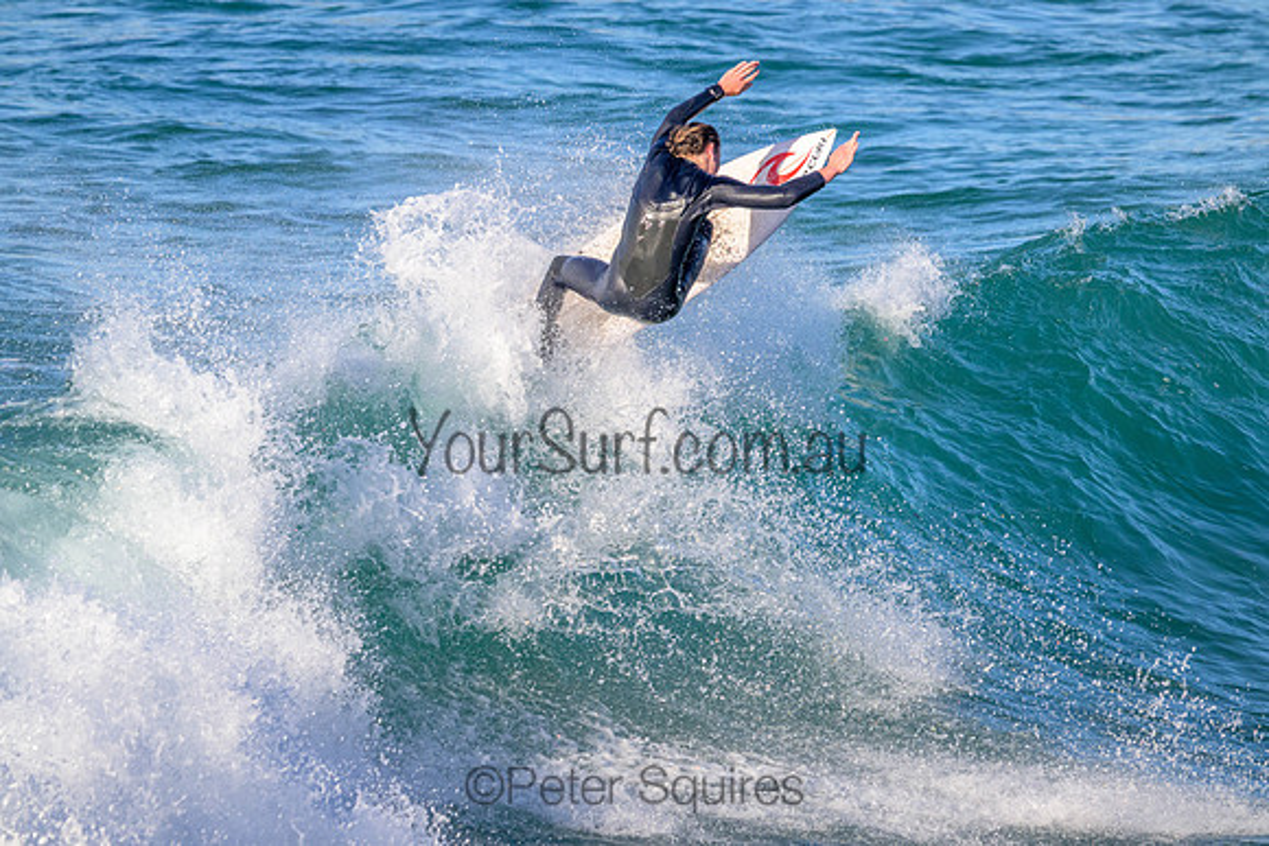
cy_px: 423
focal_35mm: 450
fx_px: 15865
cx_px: 634
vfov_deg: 3.1
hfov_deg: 4.6
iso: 1800
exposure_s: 1/2000
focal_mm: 450
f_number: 10
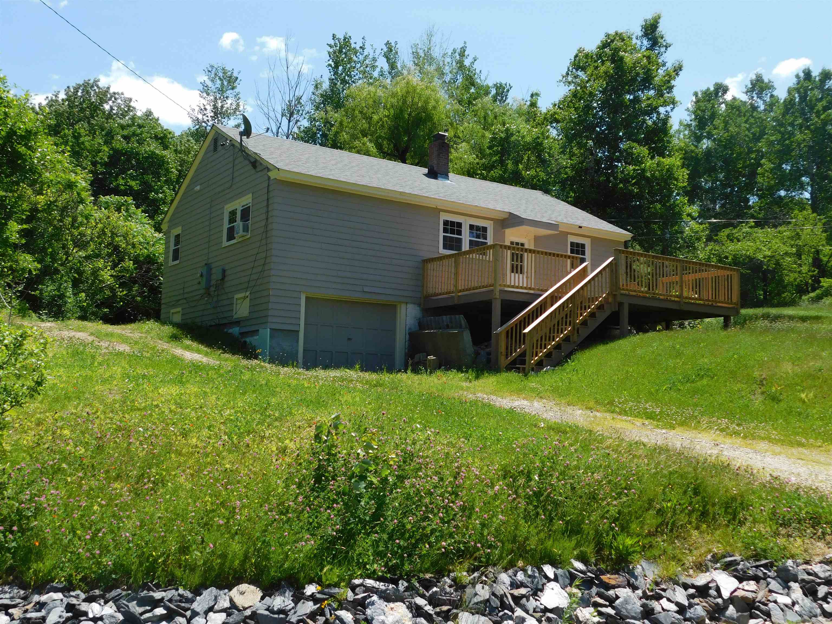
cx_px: 416
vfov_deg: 39.7
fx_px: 865
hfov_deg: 51.4
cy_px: 312
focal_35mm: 36
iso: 125
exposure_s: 1/1000
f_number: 3.5
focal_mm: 6.3
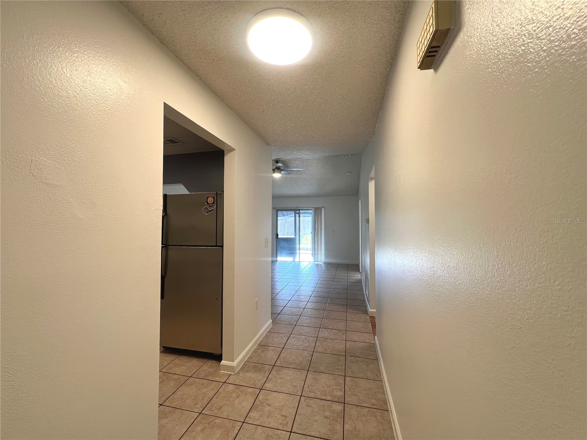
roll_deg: -0.2
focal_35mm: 13
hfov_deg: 106.2
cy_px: 220
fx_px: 220
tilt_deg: +1.4
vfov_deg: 89.9
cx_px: 294
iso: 125
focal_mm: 1.57
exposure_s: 1/120
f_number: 1.8
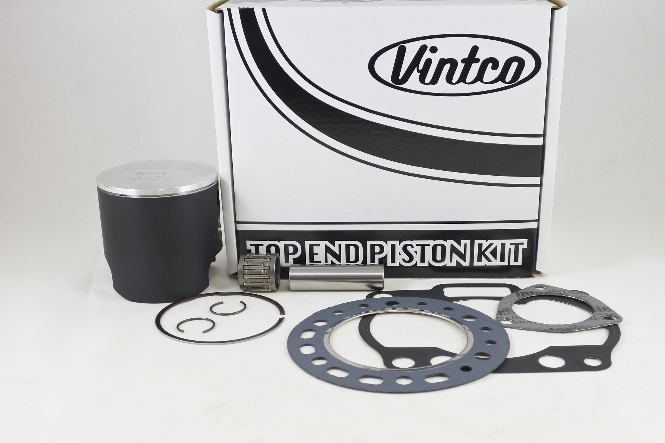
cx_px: 340
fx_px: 739
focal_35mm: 40
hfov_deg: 48.5
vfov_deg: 33.4
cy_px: 217
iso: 560
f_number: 4
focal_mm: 14.3
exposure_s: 1/125
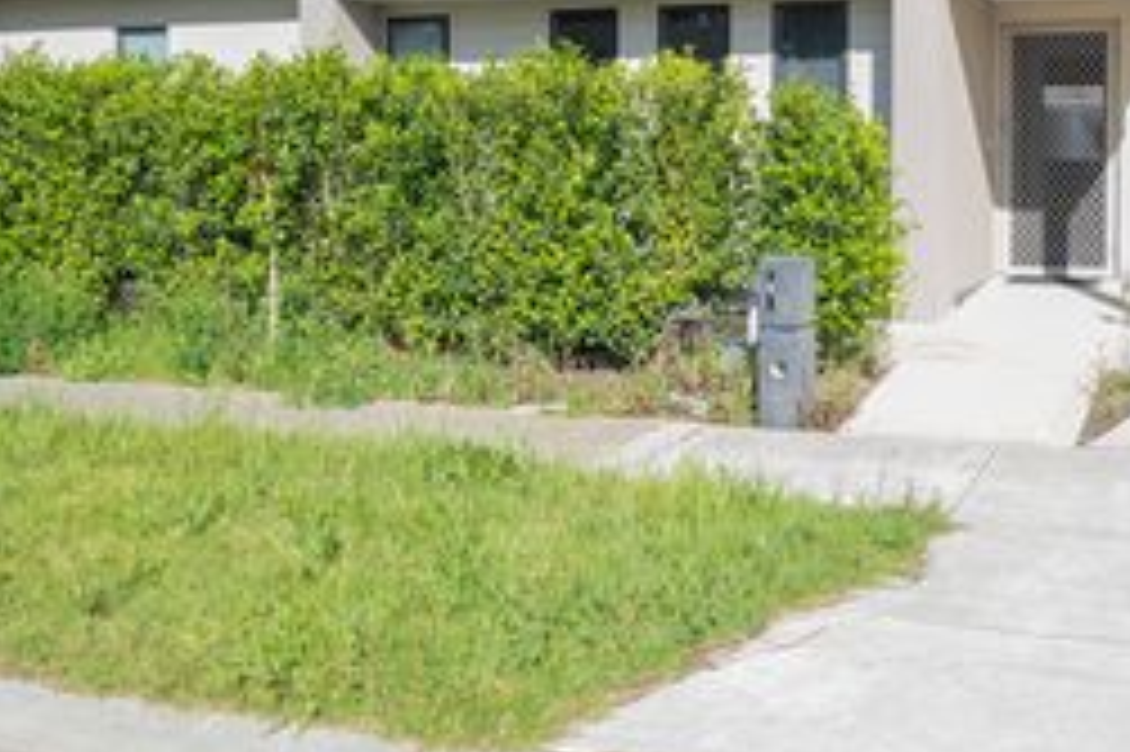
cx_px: 761
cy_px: 178
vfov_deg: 29.3
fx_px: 1412
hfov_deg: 43.0
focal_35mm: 45
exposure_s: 1/500
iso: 500
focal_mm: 24
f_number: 8
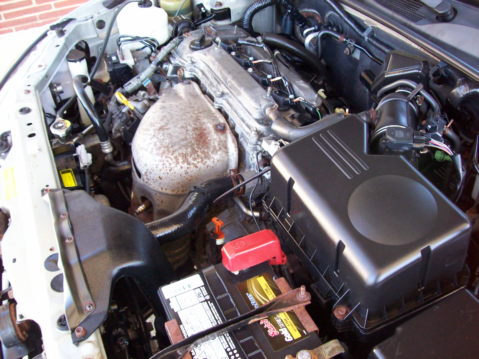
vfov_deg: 39.6
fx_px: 498
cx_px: 240
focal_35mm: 36
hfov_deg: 51.4
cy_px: 180
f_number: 2.7
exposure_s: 1/64
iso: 200
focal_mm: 6
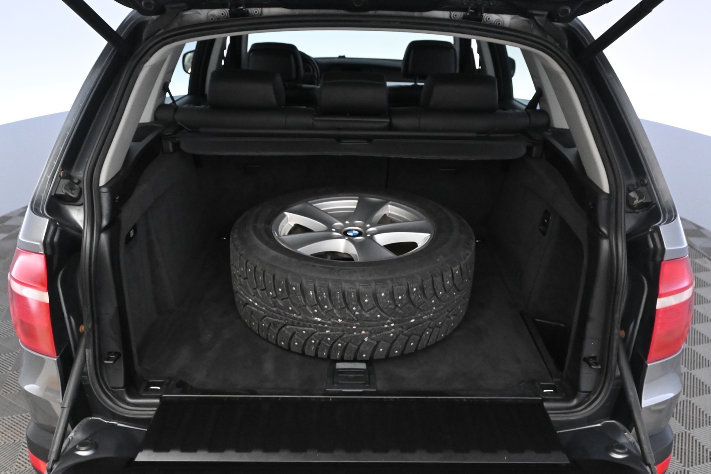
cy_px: 237
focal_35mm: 29
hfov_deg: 63.2
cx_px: 356
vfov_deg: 44.6
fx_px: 578
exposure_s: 1/100
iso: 6400
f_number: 5.6
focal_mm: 19.5
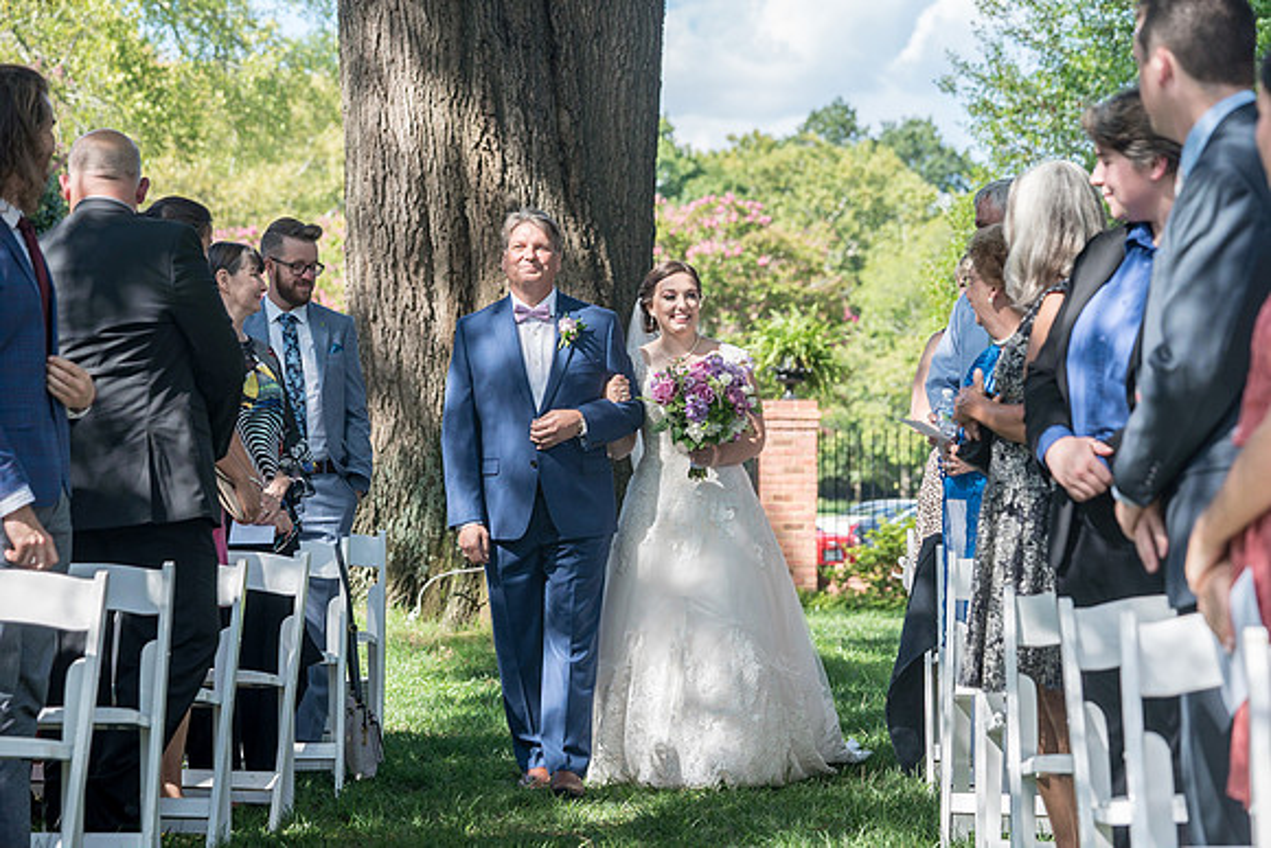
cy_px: 424
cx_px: 636
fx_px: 3425
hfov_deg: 21.0
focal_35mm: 97
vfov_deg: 14.1
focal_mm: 97
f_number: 5
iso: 100
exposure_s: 1/200
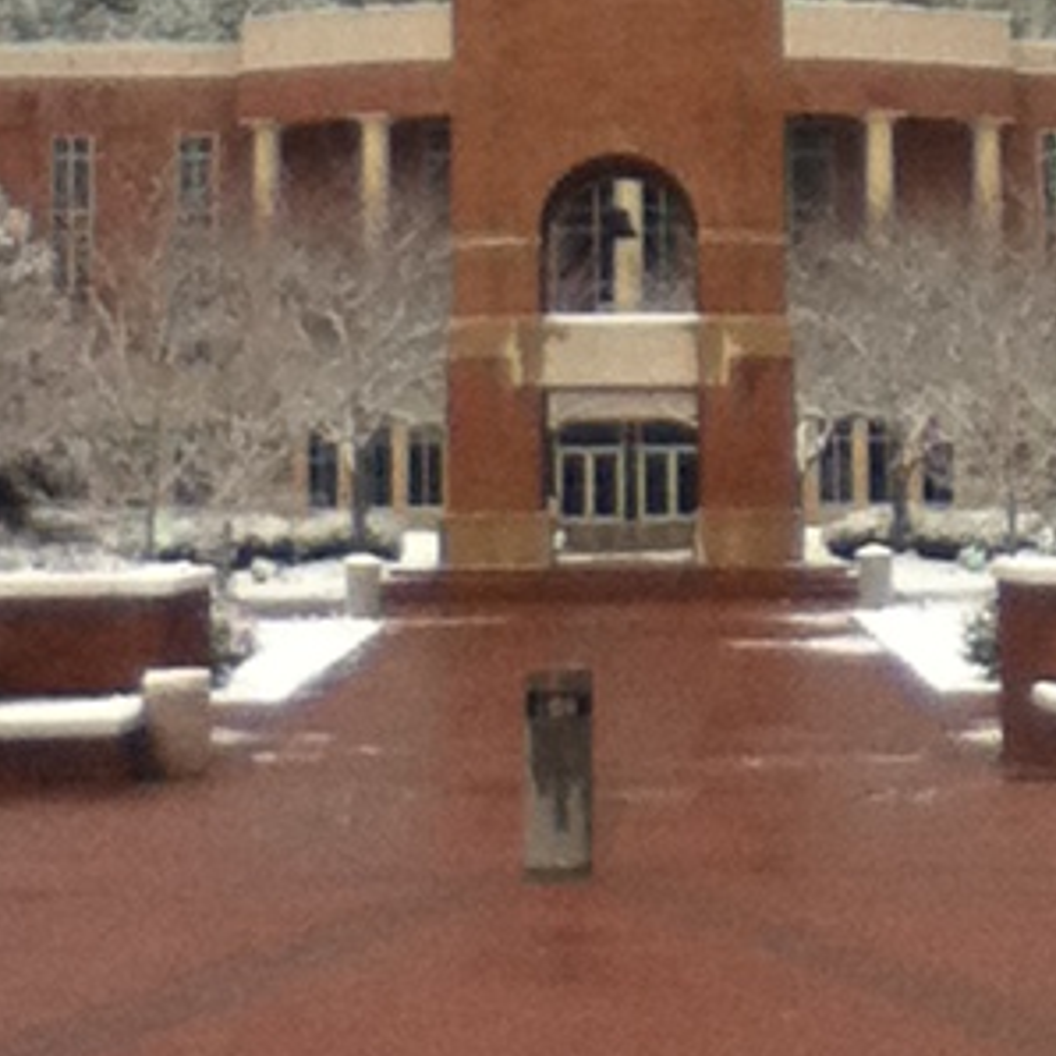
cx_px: 705
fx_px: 3141
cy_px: -35
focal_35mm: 91
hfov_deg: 19.0
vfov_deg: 18.5
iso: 80
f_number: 2.4
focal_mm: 3.85
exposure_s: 1/624
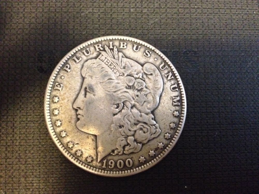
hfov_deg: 52.6
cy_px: 97
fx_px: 262
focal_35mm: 35
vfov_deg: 40.7
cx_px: 130
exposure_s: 1/15
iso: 800
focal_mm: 4.28
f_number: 2.4
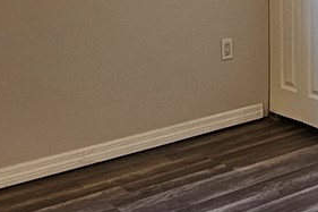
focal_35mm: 77
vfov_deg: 16.6
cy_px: -73
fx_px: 680
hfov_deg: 25.1
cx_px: 319
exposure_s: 1/60
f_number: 2.2
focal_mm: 2.2
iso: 125
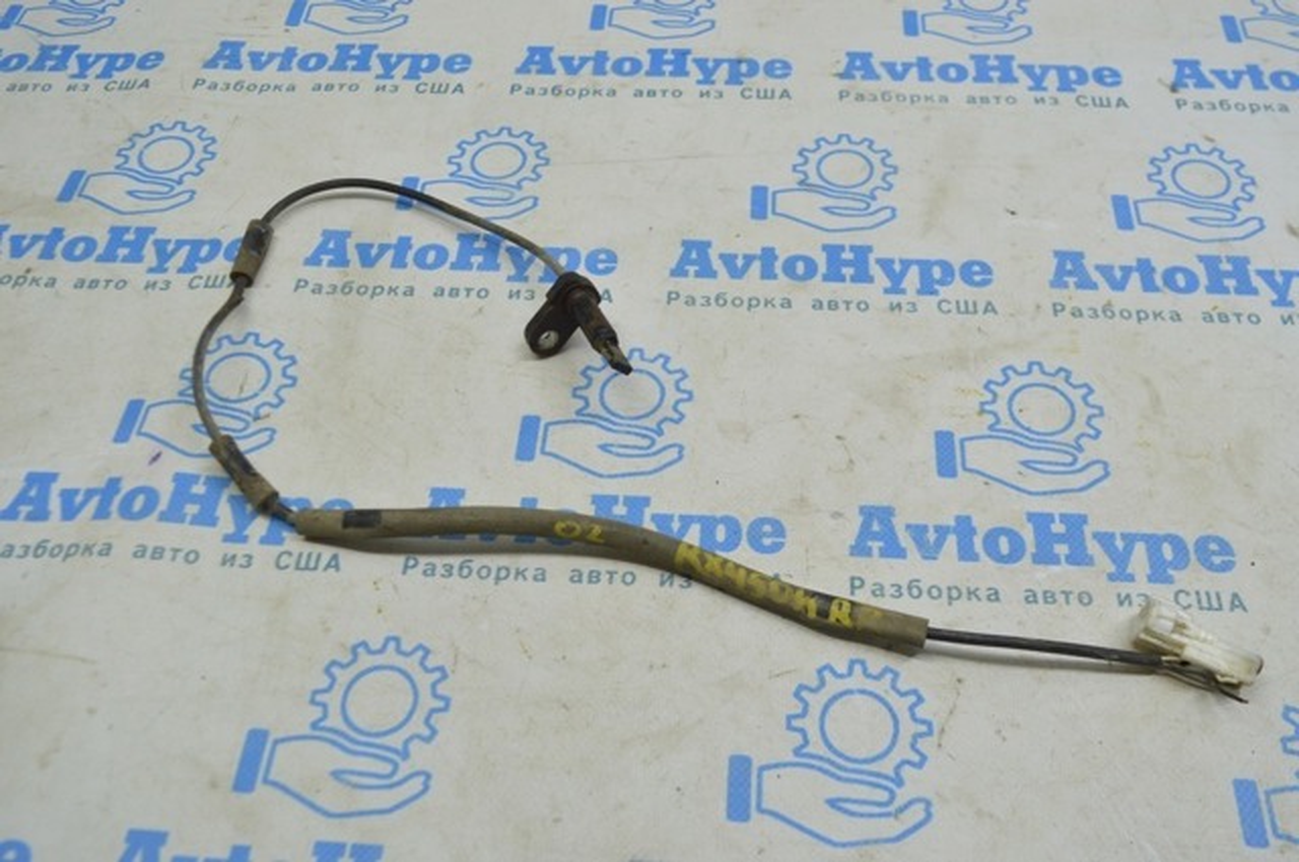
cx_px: 650
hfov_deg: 57.3
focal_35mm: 33
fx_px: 1189
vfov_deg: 39.9
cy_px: 431
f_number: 5.6
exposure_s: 1/40
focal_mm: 22
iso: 400
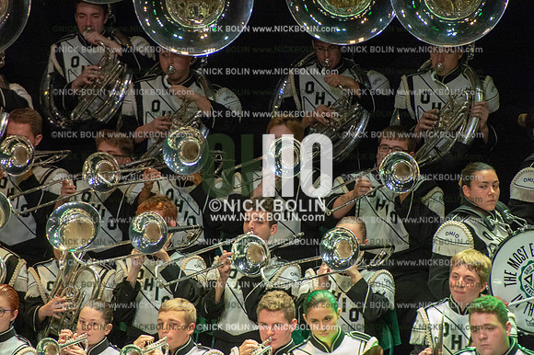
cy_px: 178
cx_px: 267
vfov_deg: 3.4
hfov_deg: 5.2
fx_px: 5930
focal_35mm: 400
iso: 8000
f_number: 5.6
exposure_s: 1/320
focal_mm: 400
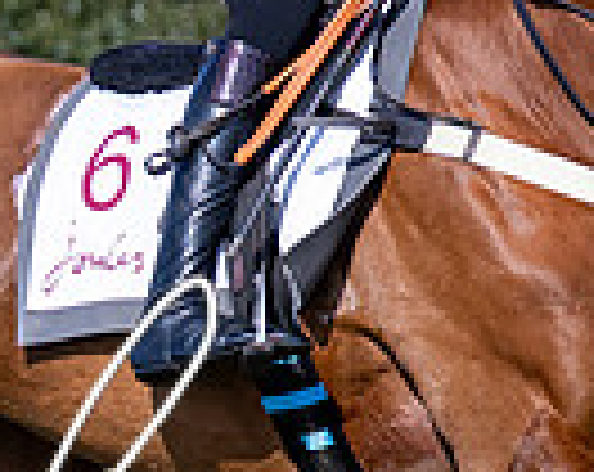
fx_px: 18120
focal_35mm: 1033
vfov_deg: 1.5
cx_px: -27
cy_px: 286
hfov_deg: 1.9
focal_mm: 110
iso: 200
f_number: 2.8
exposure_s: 1/5000
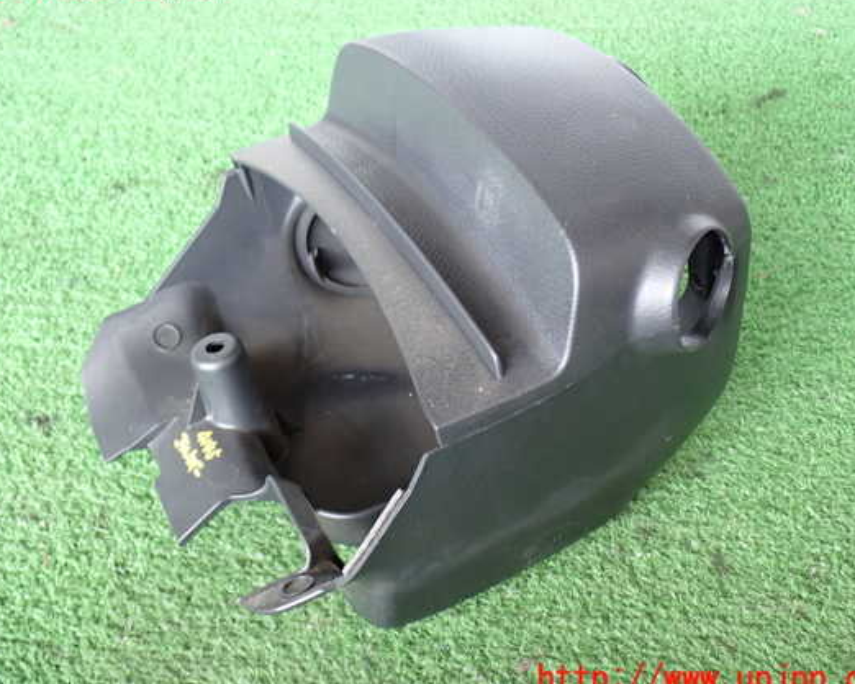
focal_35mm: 46
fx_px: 1164
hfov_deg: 40.3
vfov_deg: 32.8
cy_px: 332
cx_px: 416
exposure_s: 1/40
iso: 200
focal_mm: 7.31
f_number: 2.8
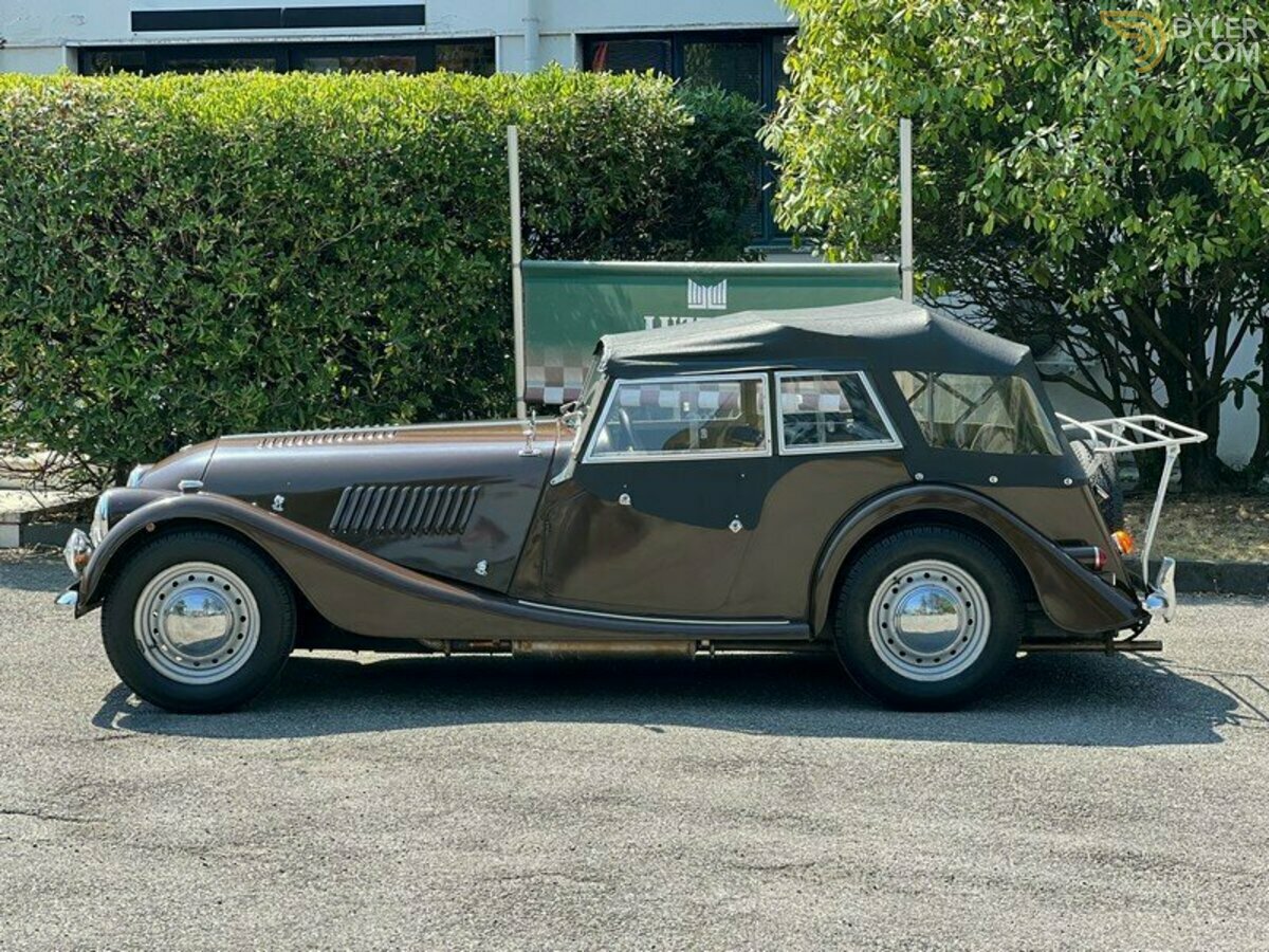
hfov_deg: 25.3
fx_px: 2823
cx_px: 634
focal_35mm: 77
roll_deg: +0.4
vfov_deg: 19.1
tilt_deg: -4.2
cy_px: 476
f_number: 2.8
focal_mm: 9
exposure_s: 1/176
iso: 25
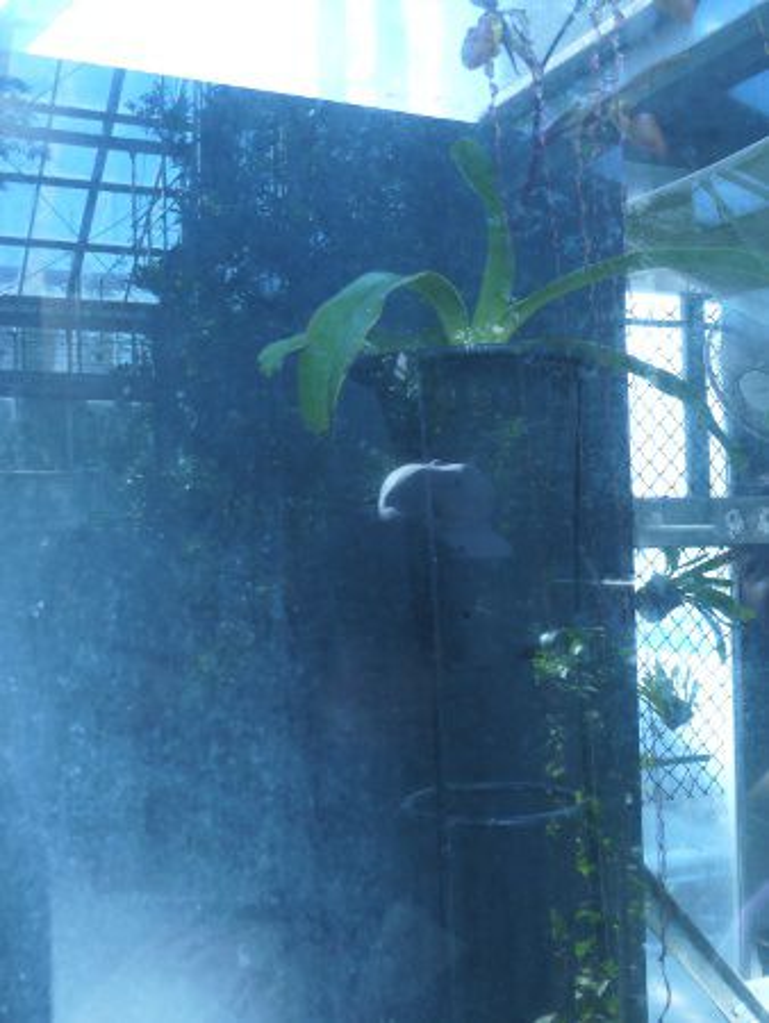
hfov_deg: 36.9
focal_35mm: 39
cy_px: 512
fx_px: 1154
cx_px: 384
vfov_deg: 47.8
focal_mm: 14
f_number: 4
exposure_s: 1/125
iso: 100
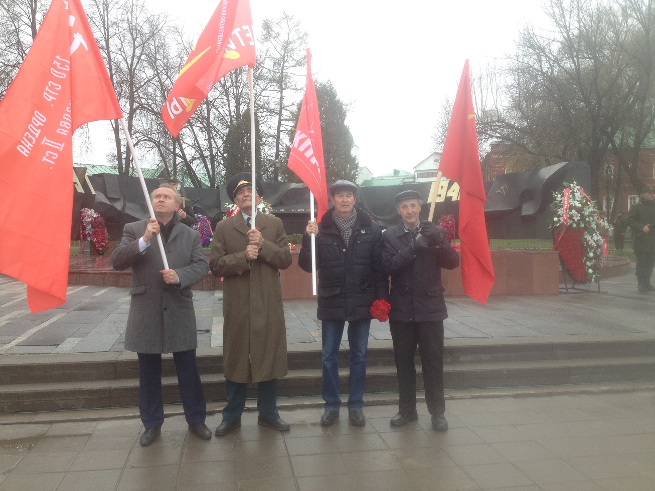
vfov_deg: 40.7
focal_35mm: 35
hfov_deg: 52.6
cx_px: 328
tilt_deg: -3.6
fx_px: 662
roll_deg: +0.0
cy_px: 246
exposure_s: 1/202
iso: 50
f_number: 2.4
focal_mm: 4.28
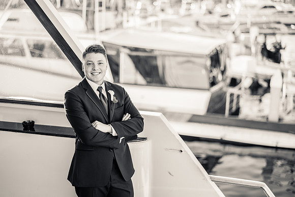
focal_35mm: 50
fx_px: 410
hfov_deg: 39.6
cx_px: 148
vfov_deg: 27.0
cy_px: 98
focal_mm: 50
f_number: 1.4
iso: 160
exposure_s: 1/1250
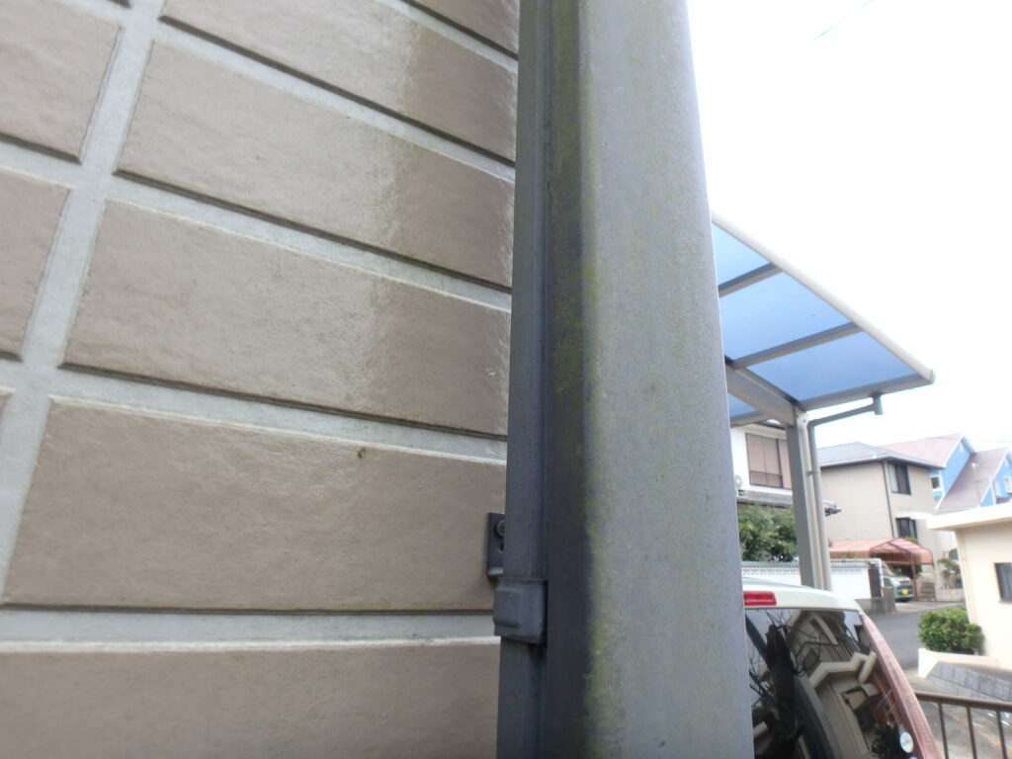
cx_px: 506
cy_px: 380
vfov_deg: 63.4
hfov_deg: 79.0
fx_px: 614
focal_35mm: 21
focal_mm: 3.7
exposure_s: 1/60
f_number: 3.5
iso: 125
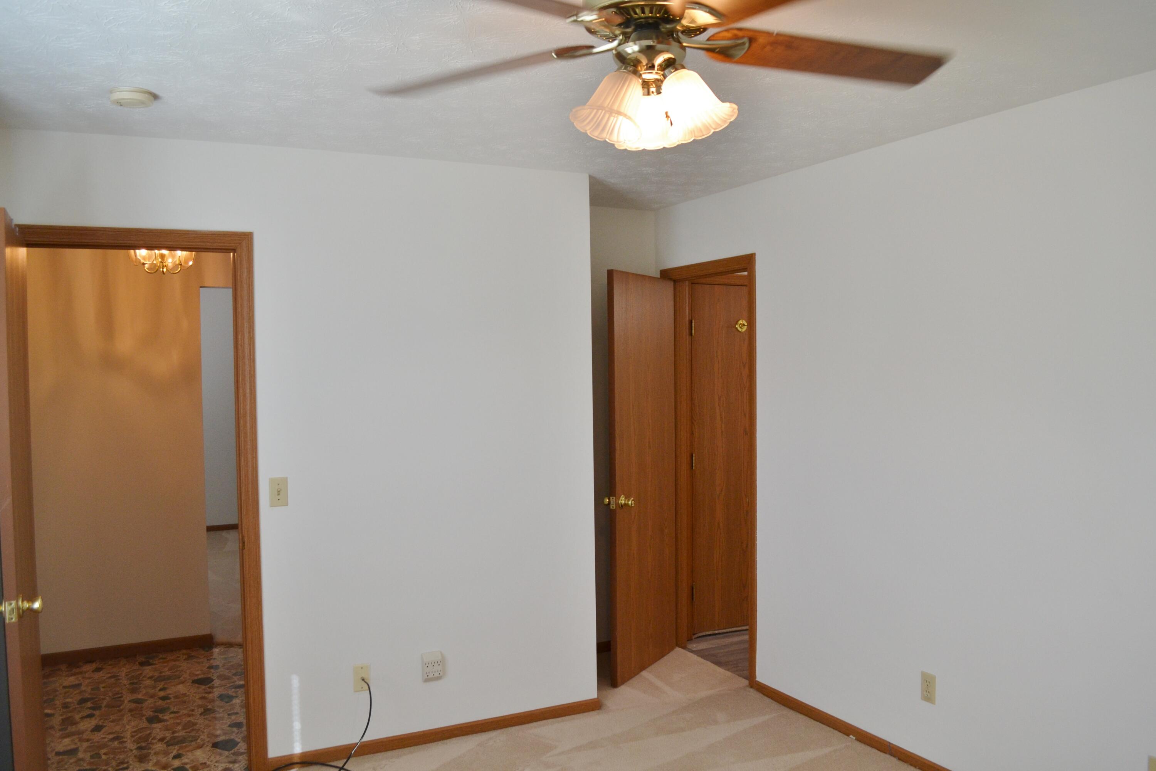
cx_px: 578
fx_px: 867
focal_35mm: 27
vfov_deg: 47.9
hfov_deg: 67.4
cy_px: 386
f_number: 4.5
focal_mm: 18
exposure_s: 1/80
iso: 400
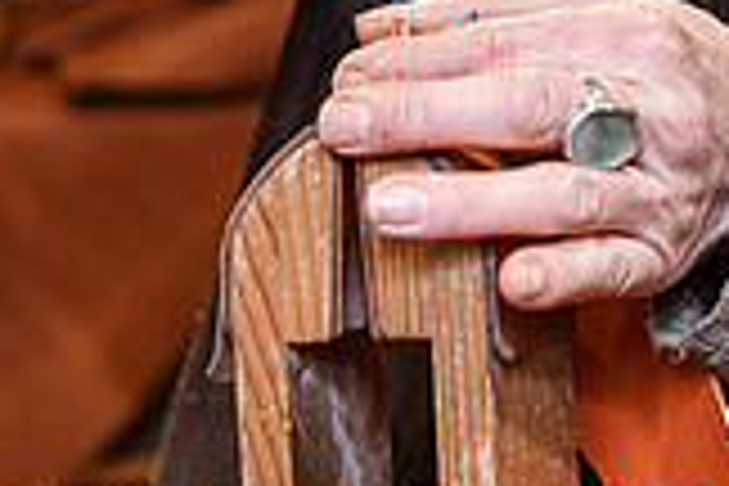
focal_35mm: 131
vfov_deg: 10.1
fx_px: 2653
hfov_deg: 15.5
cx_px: 641
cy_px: -264
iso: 1000
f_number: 3.5
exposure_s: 1/100
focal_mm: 35
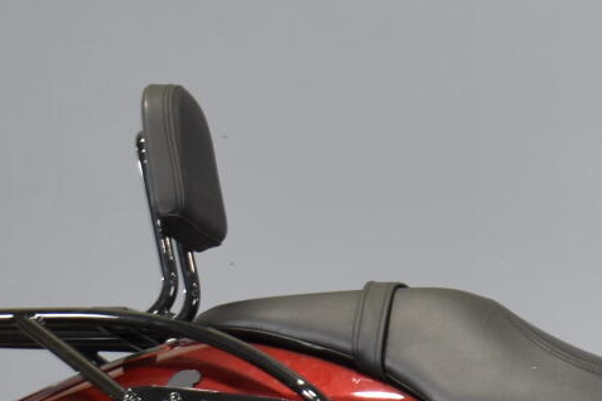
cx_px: 1026
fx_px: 3262
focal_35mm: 195
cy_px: 455
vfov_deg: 7.0
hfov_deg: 10.1
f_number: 4.2
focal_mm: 31
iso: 400
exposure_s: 1/13
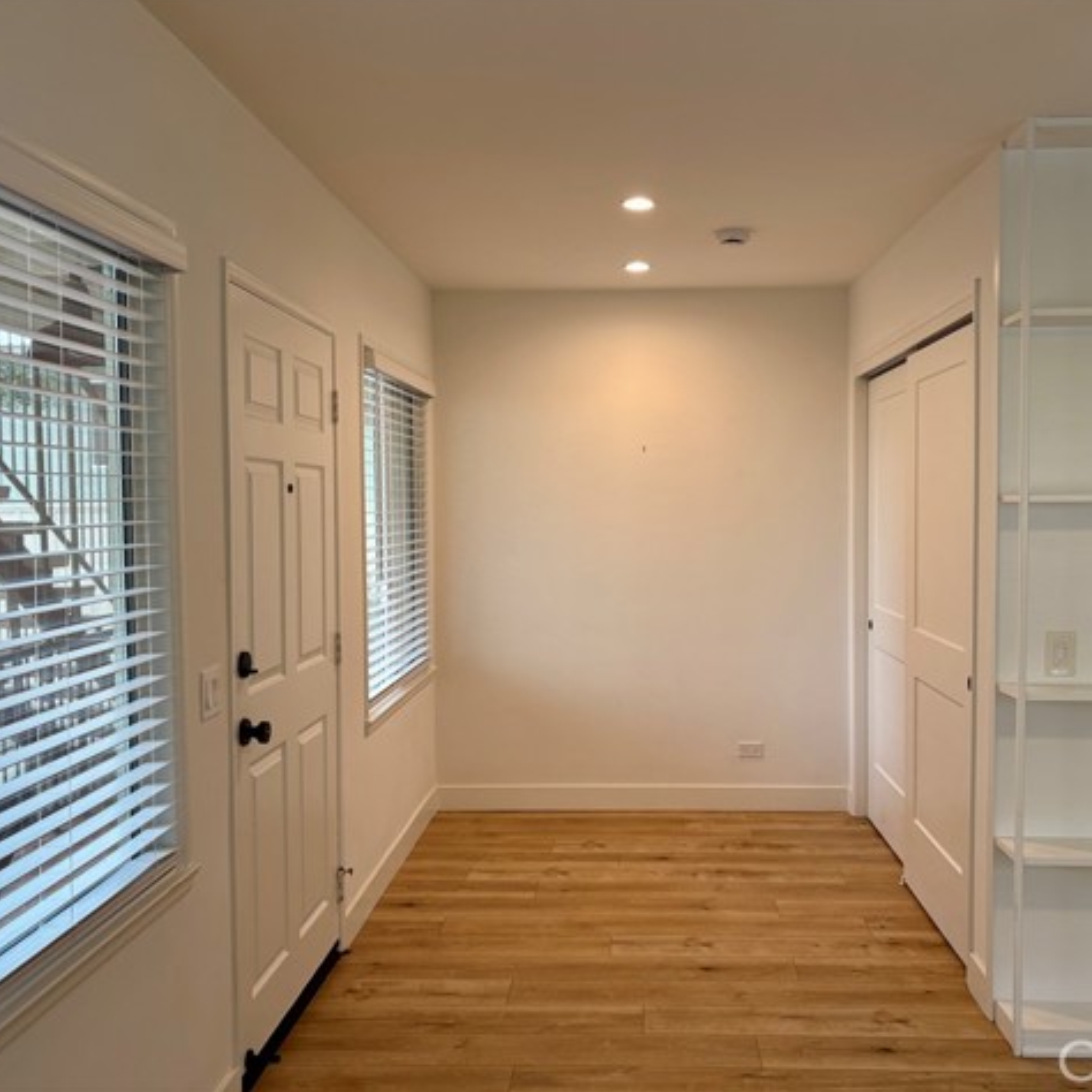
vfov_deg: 52.5
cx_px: 594
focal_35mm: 31
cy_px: 541
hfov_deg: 52.5
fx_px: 1106
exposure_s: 1/120
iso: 80
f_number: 1.6
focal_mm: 5.96
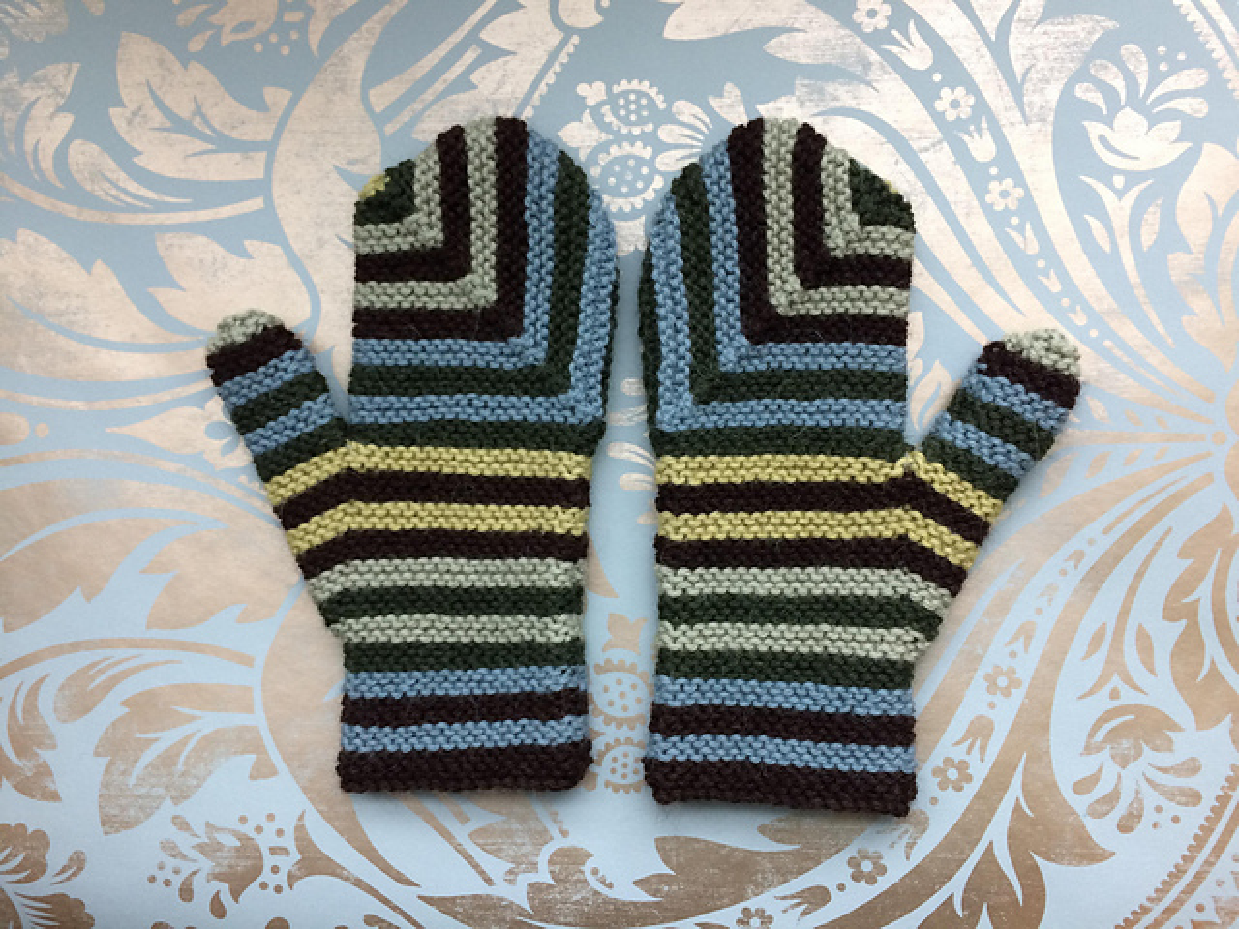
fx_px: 1038
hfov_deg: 61.7
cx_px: 620
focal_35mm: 29
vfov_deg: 48.2
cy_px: 464
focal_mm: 4.15
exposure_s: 1/30
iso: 100
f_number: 2.2
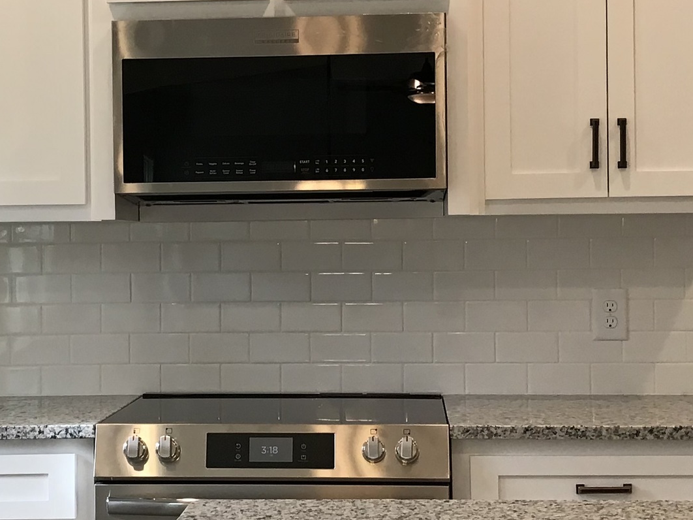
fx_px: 1621
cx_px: 266
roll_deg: +1.7
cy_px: 249
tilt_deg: -0.4
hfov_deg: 24.1
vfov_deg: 18.2
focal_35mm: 81
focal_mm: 3.99
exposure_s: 1/40
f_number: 1.8
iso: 25
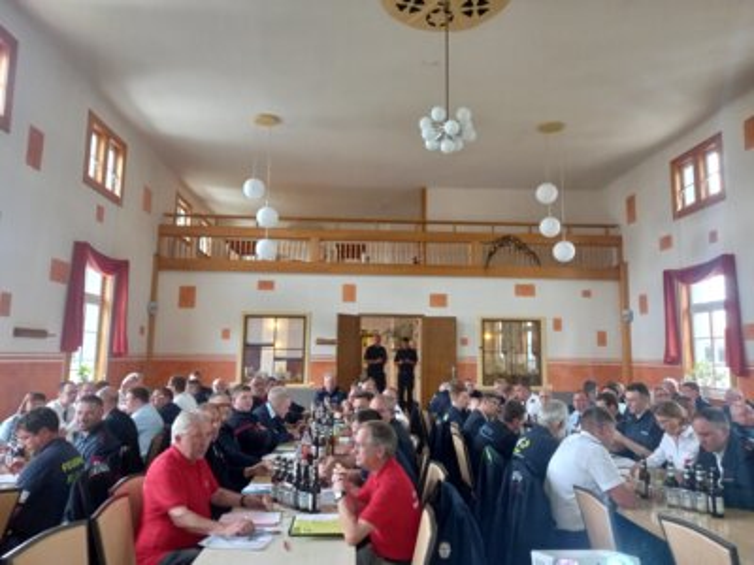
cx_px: 377
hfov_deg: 69.4
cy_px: 282
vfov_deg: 54.9
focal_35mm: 25
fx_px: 545
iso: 320
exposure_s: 1/25
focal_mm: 4.6
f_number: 2
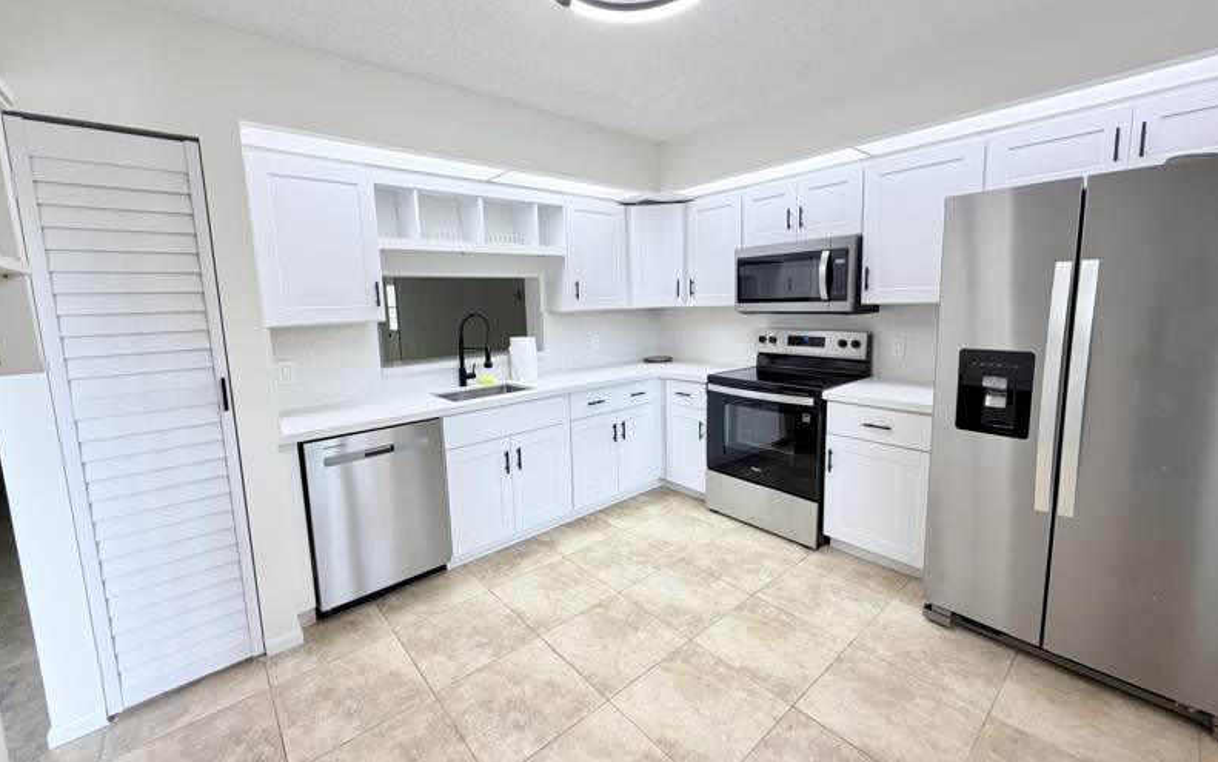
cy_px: 362
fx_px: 498
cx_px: 611
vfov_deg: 74.8
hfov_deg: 101.4
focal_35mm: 15
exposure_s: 1/120
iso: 200
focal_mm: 2.22
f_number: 2.2
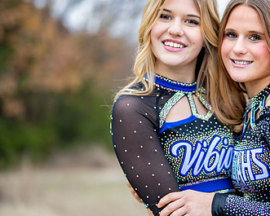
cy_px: 105
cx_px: 229
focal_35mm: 100
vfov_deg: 15.4
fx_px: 799
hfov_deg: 18.9
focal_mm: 50
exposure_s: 1/800
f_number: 1.2
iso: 400
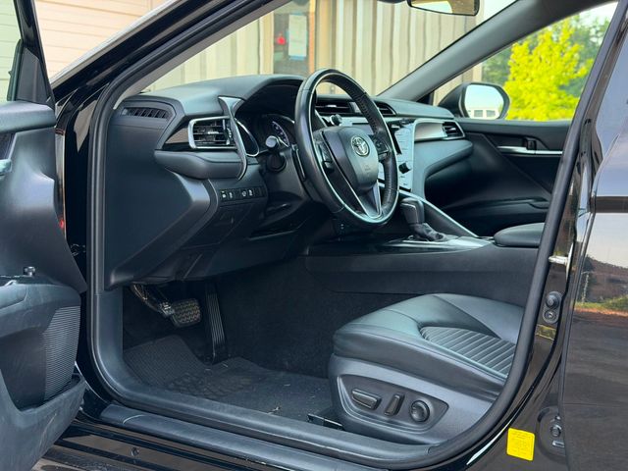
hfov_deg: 39.7
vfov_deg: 30.3
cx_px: 314
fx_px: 871
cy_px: 236
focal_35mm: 48
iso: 160
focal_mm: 6.76
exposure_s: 1/180
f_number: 1.78
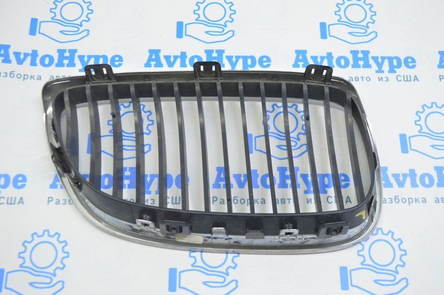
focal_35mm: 39
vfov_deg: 34.2
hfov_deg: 49.6
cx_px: 222
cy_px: 148
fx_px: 481
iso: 400
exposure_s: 1/20
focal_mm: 26
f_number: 5.6
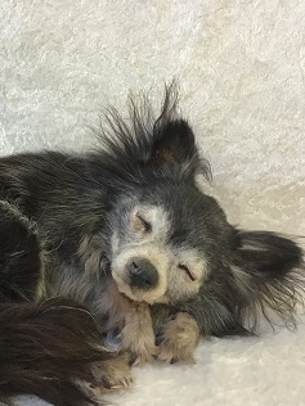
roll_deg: +1.9
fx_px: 576
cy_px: 204
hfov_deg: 29.2
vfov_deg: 38.9
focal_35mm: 49
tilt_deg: -17.4
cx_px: 73
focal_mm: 3.3
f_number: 2.4
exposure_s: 1/33
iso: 64
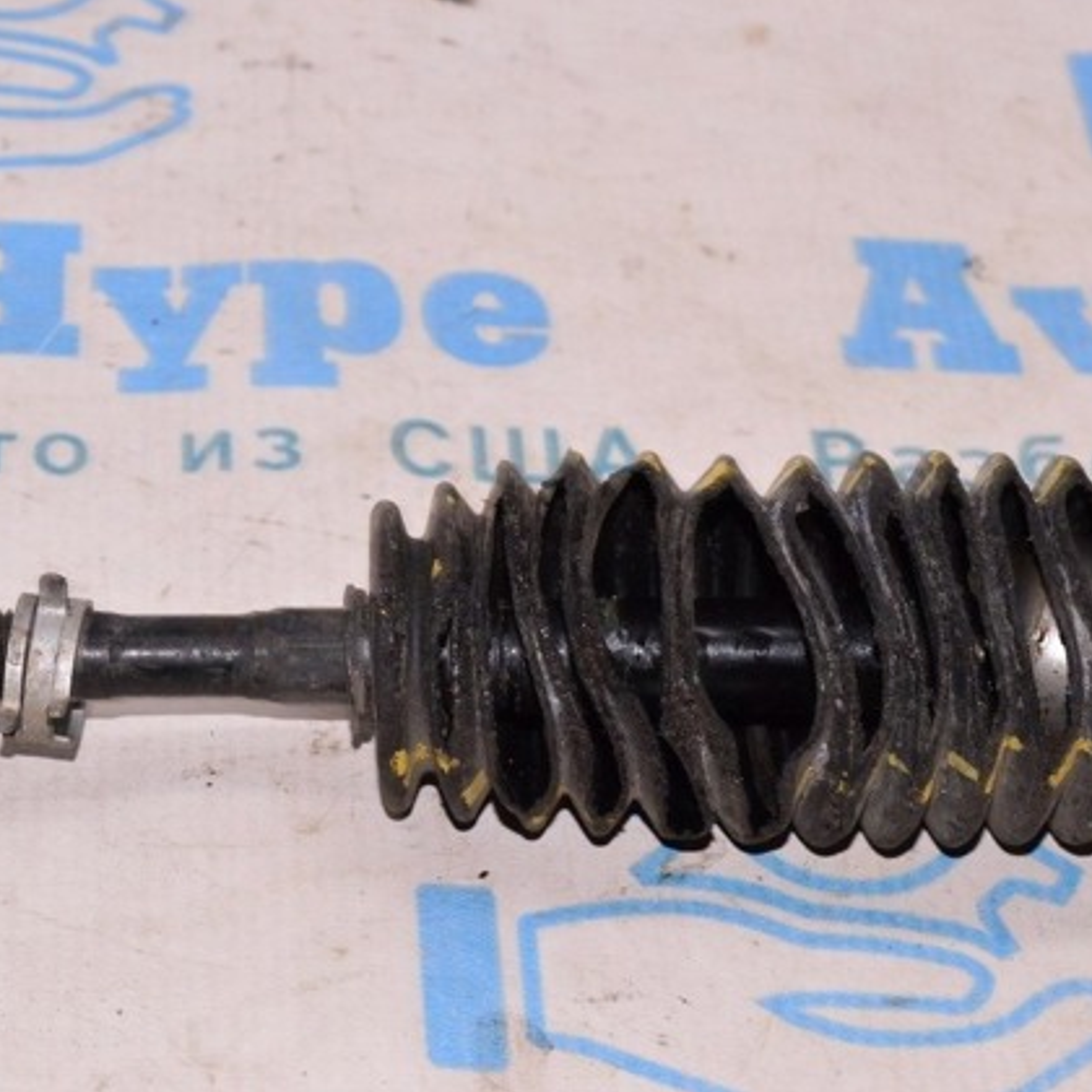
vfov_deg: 16.3
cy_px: 545
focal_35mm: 107
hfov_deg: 16.3
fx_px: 3806
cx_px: 515
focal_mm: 55
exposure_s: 1/200
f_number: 8
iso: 1600
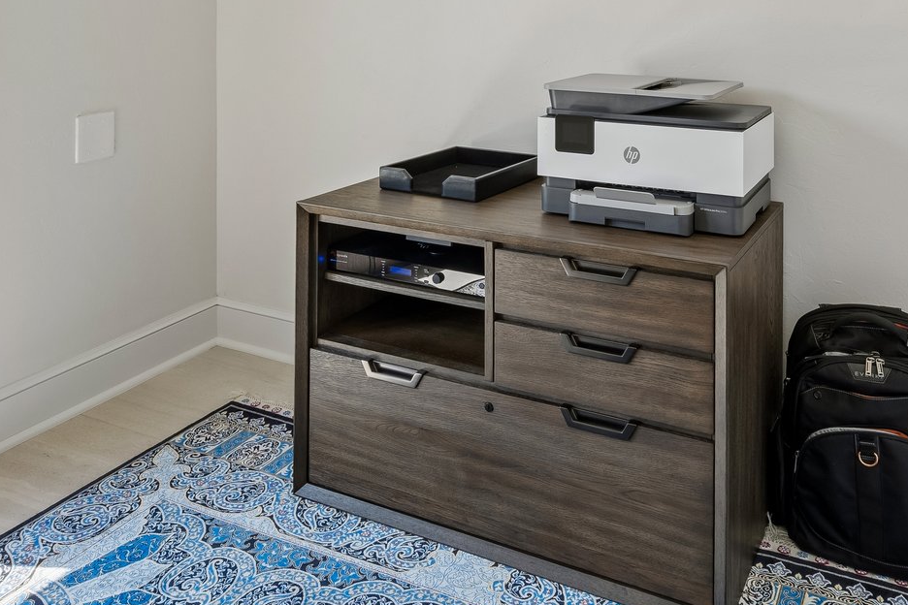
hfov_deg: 54.3
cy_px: -13
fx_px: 883
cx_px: 503
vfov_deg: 34.2
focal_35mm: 35
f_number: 8
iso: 200
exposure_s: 1/60
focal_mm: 16
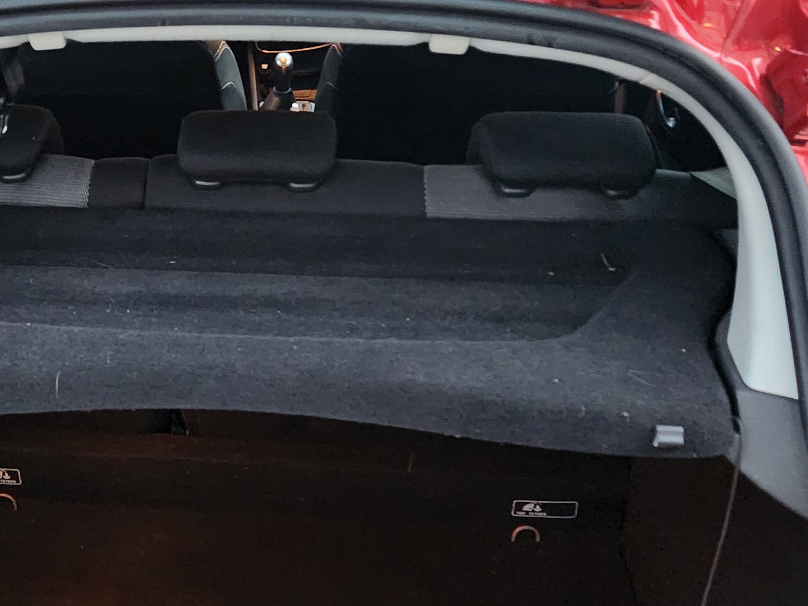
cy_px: 223
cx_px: 180
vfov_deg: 29.5
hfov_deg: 37.7
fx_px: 1144
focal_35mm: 49
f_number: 1.8
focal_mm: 5.4
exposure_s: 1/25
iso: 1600
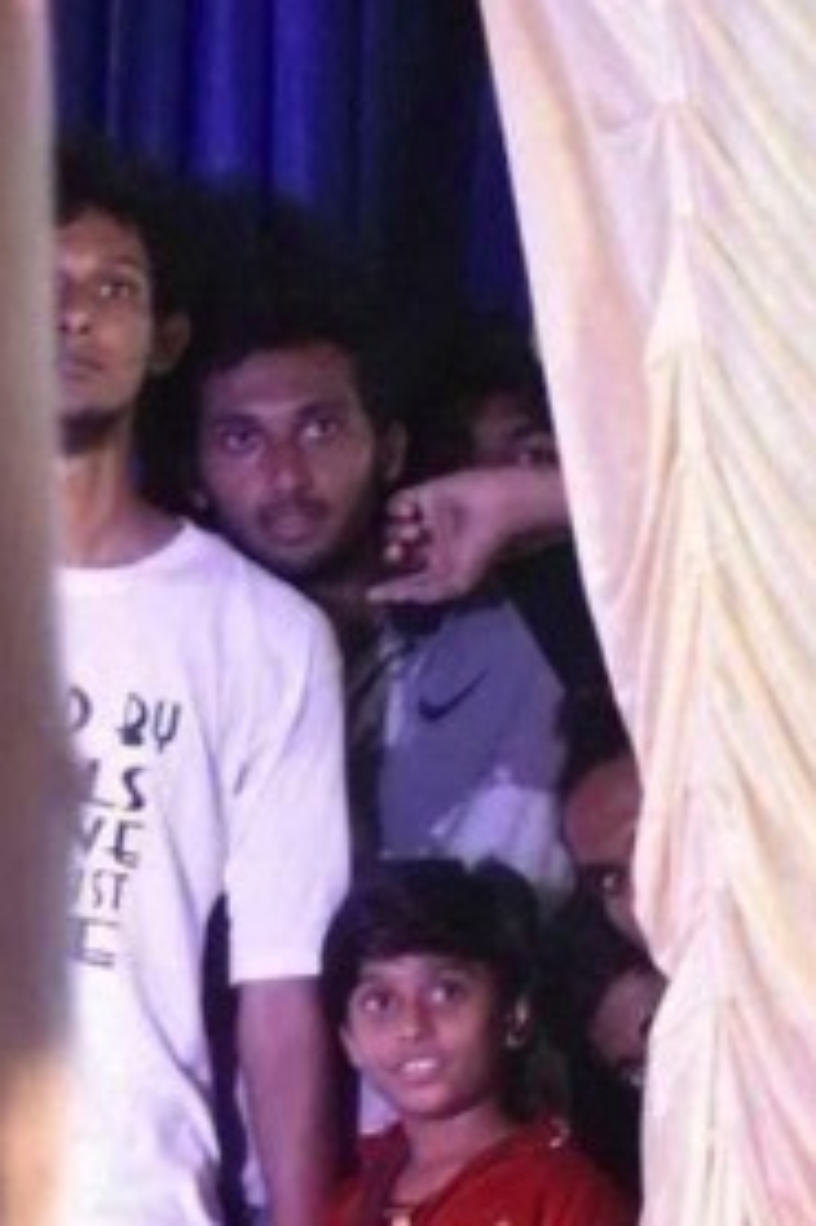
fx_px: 11471
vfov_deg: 6.1
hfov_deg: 4.0
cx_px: -701
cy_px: 1014
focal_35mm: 337
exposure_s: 1/100
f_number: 4
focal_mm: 32
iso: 1250
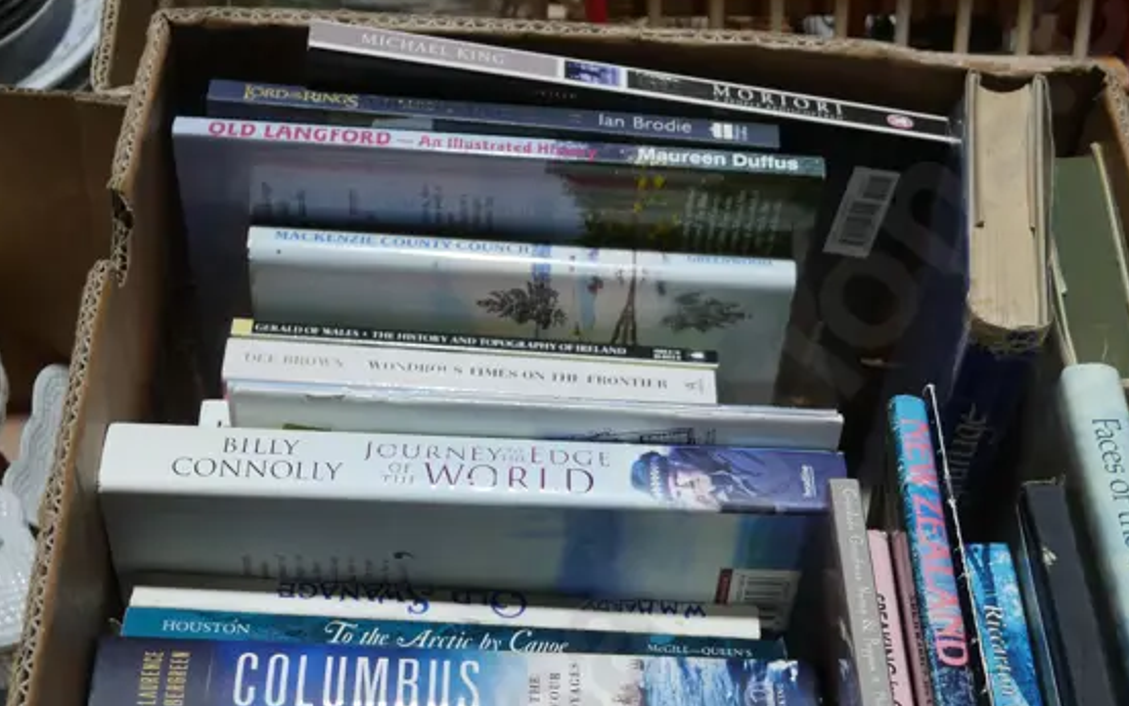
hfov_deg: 34.4
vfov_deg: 21.8
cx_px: 684
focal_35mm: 59
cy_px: 542
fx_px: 1815
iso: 200
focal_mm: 15
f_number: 3.6
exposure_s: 1/125
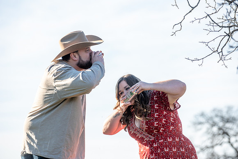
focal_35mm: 175
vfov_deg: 7.9
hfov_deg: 11.7
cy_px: 80
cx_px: 119
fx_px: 1157
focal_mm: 175
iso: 50
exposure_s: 1/250
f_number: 4.5
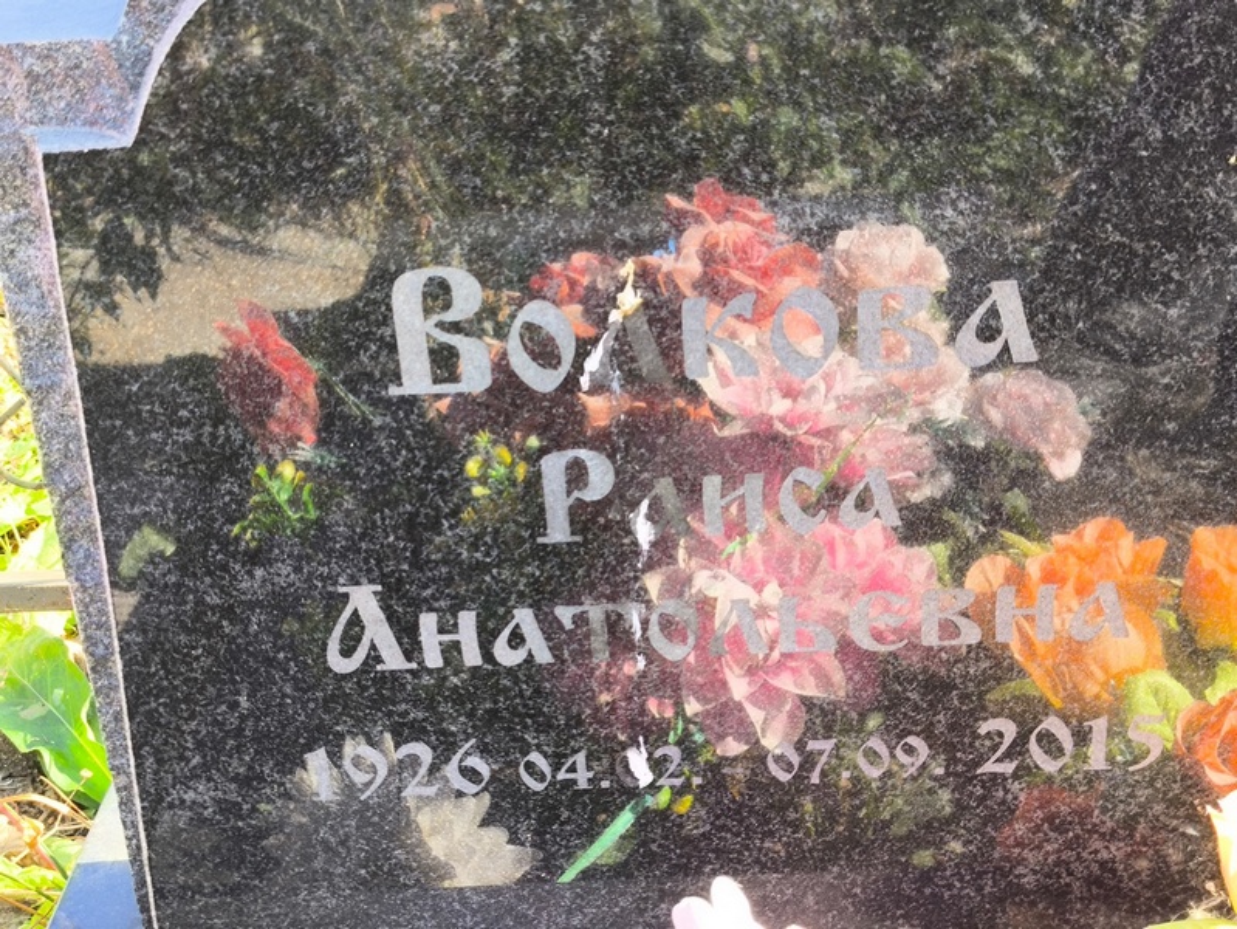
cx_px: 618
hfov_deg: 38.2
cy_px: 464
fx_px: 1788
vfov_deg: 29.1
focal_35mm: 50
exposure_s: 1/130
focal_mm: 4.71
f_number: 1.7
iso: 50
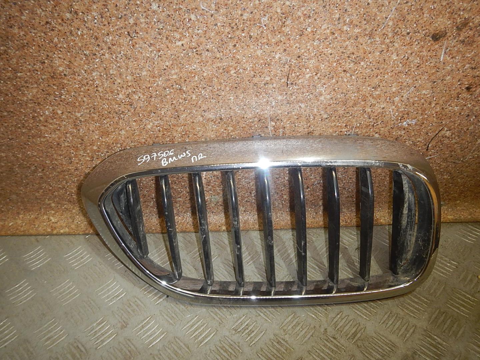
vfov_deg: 49.7
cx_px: 240
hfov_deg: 63.4
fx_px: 388
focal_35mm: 28
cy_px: 180
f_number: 3.9
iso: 200
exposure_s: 1/30
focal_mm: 5
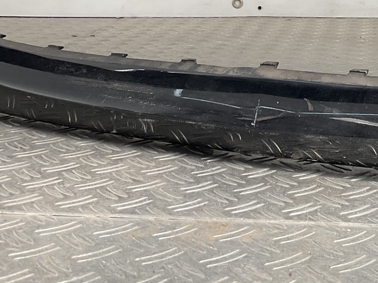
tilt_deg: -7.0
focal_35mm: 79
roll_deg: +0.3
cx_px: 296
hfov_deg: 24.4
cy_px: 22
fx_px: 863
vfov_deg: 18.3
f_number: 1.8
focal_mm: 3
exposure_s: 1/272
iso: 16
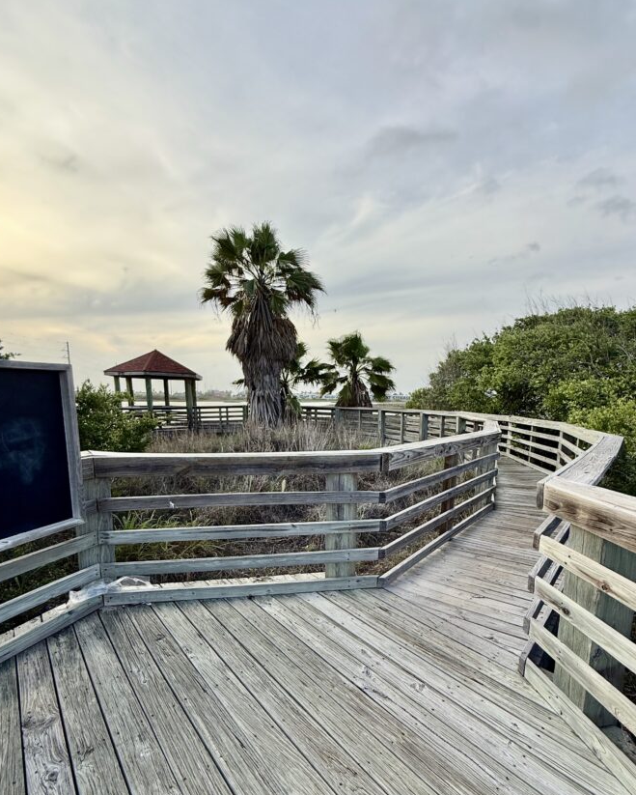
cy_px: 460
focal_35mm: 17
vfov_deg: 88.9
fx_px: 400
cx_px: 343
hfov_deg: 76.9
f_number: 2.2
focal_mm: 2.22
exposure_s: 1/1001
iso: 50
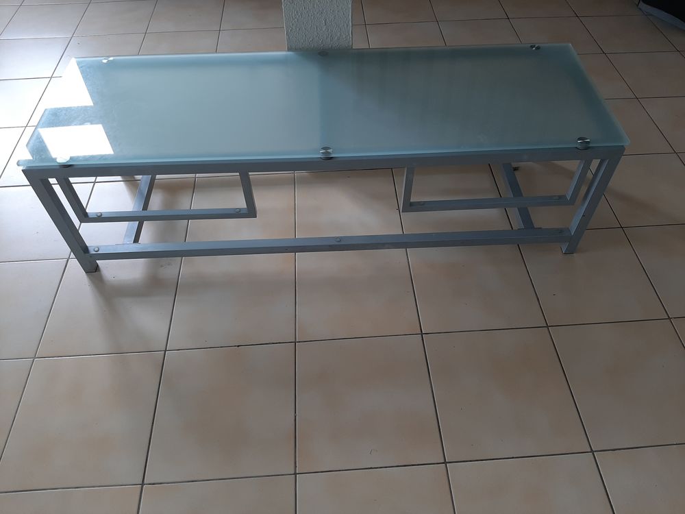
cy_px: 257
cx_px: 342
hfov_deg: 67.3
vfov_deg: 53.1
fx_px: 515
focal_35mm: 26
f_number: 1.7
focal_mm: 3.93
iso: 40
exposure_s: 1/100
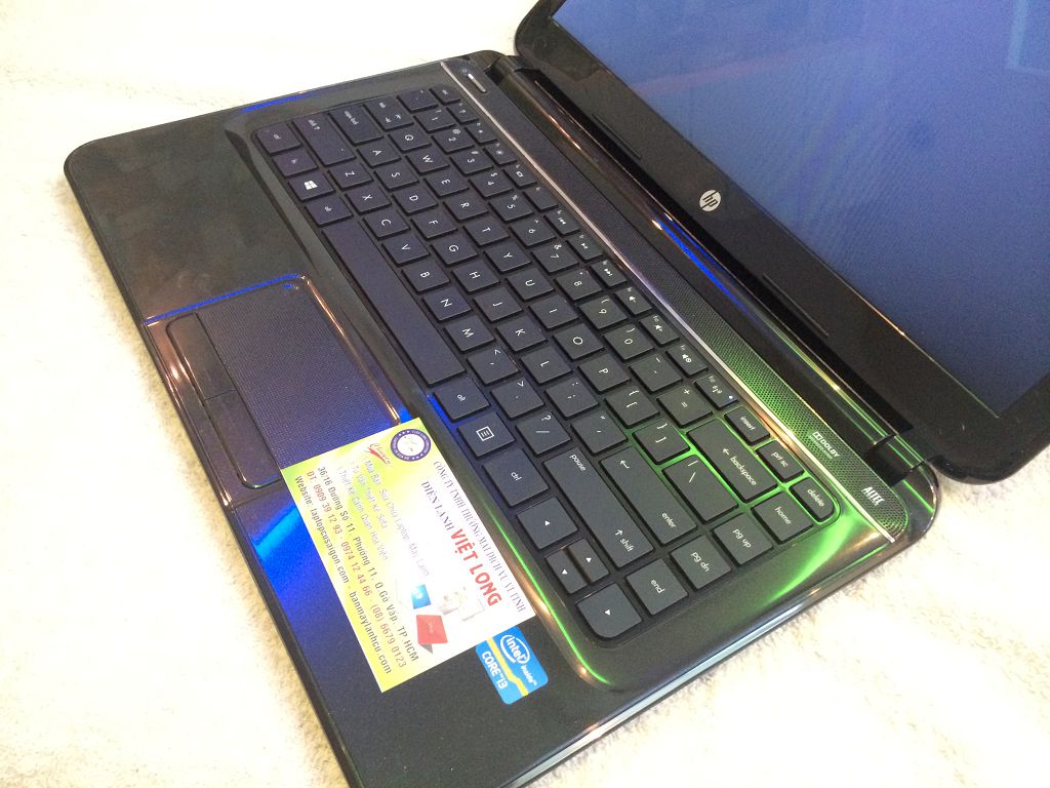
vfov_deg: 46.8
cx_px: 525
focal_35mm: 30
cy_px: 394
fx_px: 910
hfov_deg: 60.0
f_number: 2.2
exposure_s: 1/25
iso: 320
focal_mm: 4.12
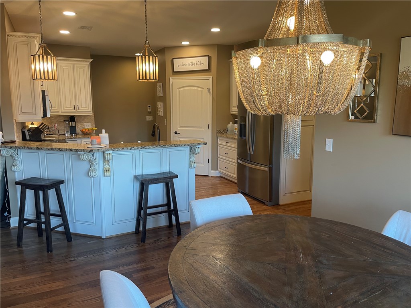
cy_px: 154
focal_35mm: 26
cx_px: 206
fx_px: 309
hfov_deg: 67.3
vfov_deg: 53.1
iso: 100
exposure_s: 1/60
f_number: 1.6
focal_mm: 4.2
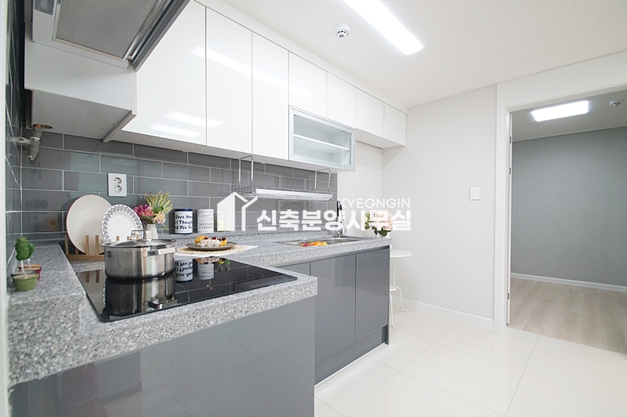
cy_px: 208
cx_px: 314
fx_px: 261
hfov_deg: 100.4
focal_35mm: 15
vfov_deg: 77.2
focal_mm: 10
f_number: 5
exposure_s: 1/80
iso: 800
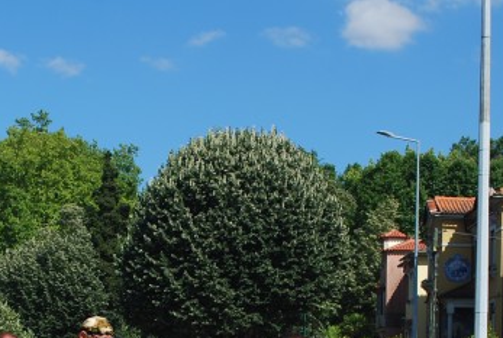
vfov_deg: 14.8
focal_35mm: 90
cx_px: 133
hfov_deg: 22.4
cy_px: 388
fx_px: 1260
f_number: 8
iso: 100
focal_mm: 26
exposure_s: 1/250
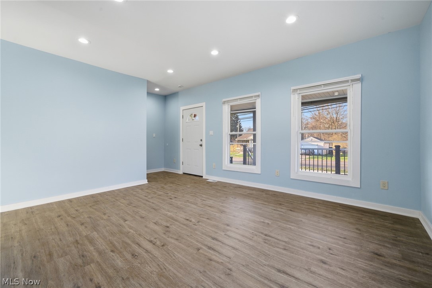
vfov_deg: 81.2
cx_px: 216
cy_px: 144
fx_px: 168
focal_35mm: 14
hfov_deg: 104.3
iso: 250
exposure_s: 1/100
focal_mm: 14
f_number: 9
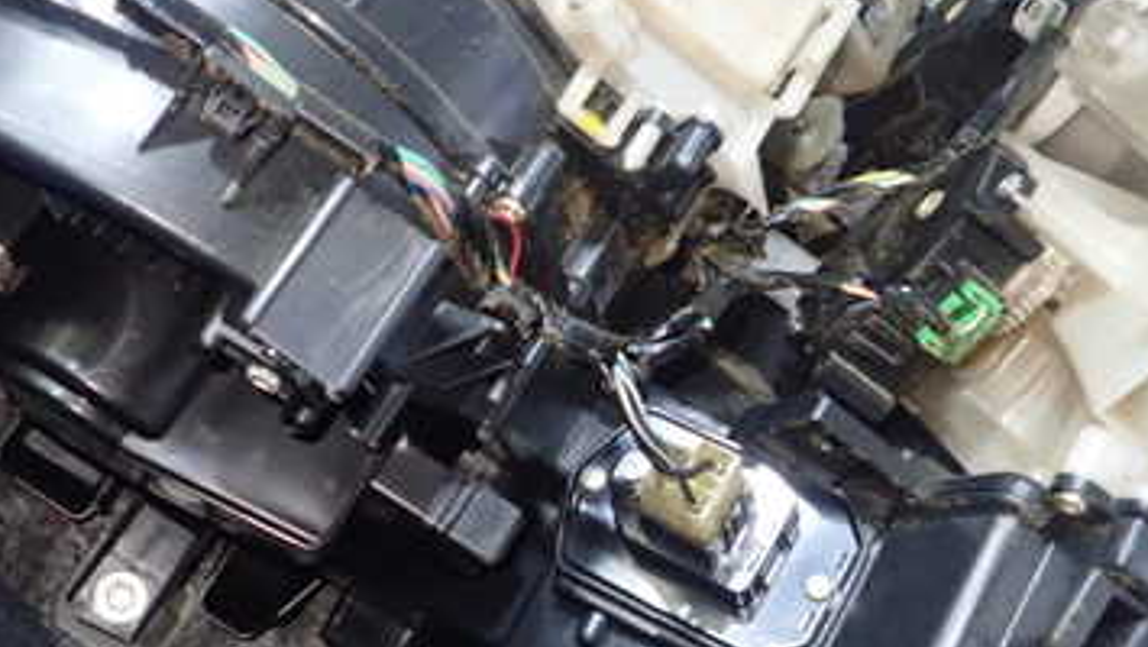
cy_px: 398
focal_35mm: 46
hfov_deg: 44.5
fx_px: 1401
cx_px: 498
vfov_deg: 25.9
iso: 800
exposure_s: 1/25
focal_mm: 4.5
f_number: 2
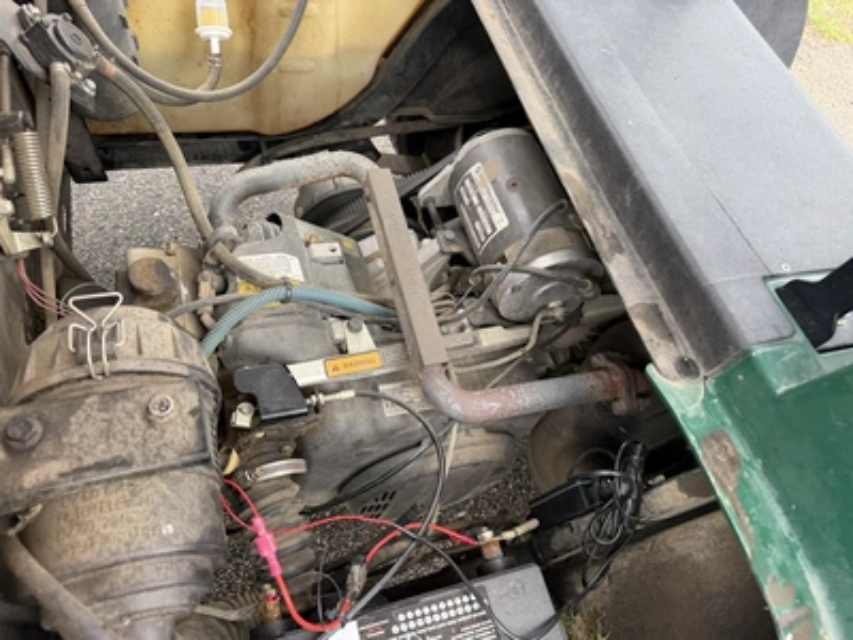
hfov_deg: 71.6
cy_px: 320
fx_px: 591
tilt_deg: -57.6
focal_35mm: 24
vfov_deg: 56.8
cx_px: 426
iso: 100
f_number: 1.78
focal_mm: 6.76
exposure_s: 1/175
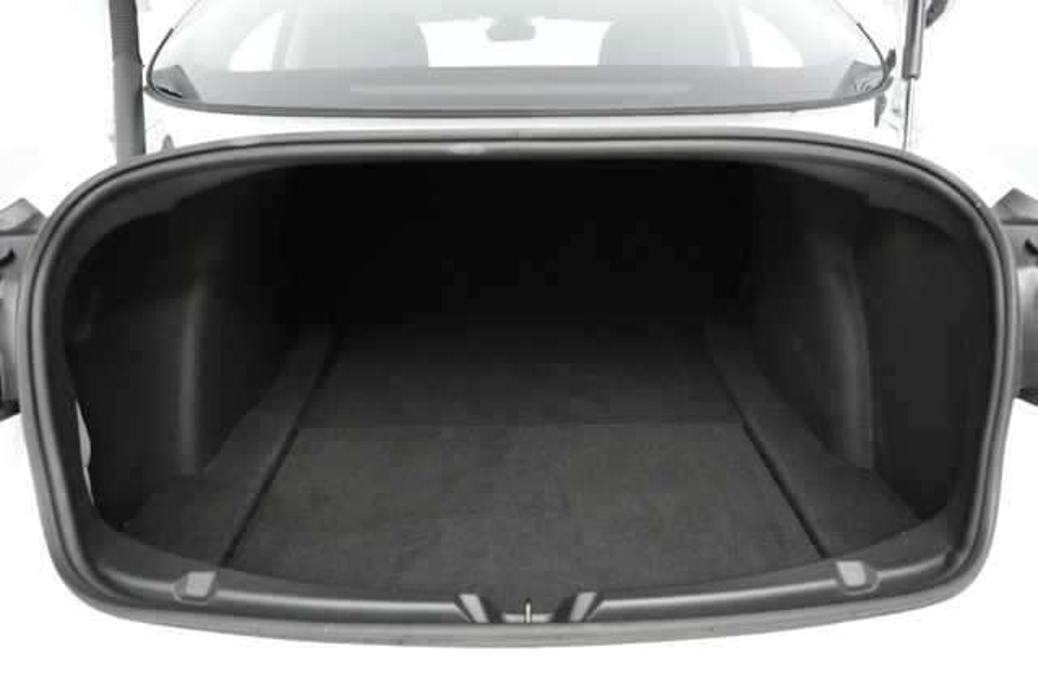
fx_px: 749
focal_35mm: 26
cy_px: 346
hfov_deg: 69.4
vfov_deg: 49.5
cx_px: 519
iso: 8000
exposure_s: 1/160
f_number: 2.8
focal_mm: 26
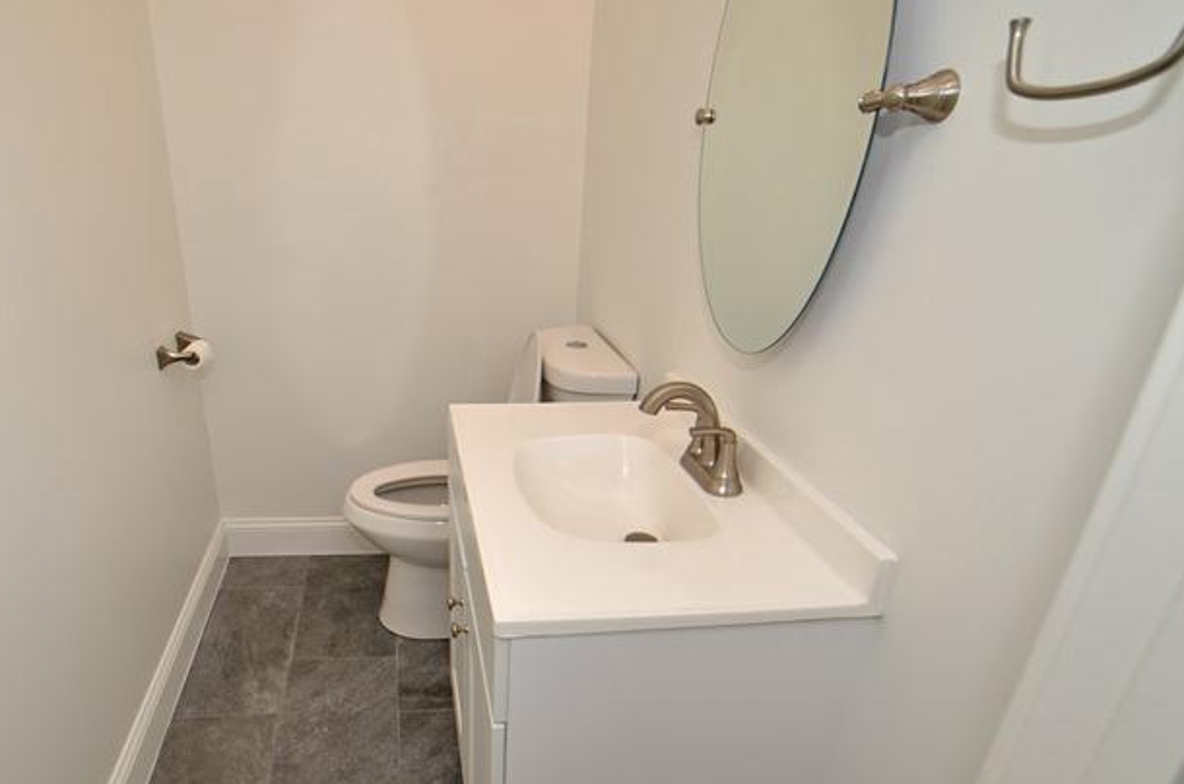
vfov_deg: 57.2
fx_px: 711
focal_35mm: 22
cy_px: 477
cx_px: 452
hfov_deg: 78.3
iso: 125
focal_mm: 11
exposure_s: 1/60
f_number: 4.5
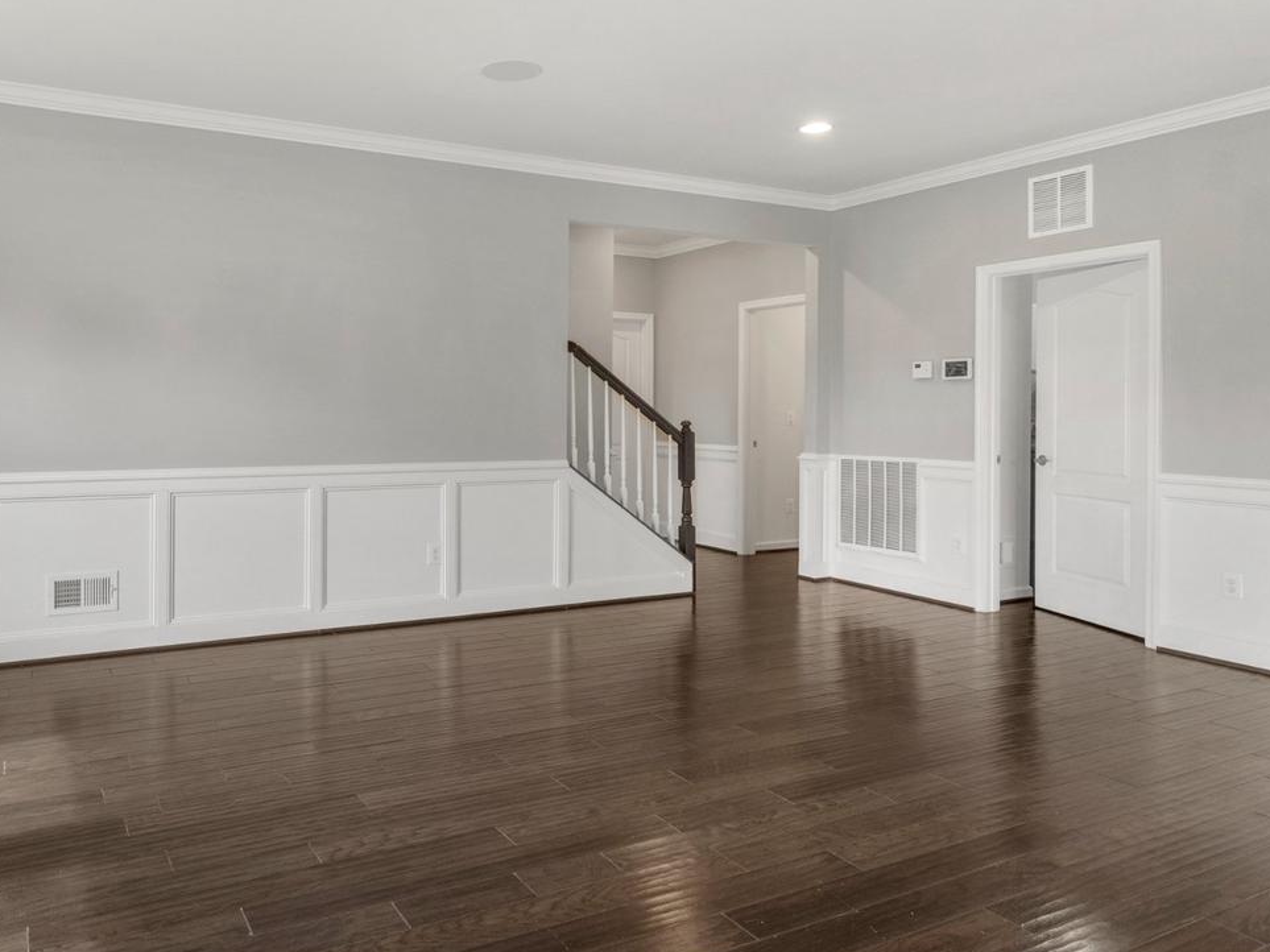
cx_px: 497
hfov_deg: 73.0
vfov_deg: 58.7
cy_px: 414
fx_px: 844
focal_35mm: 23
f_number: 8
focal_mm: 16
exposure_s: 1/13
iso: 1250
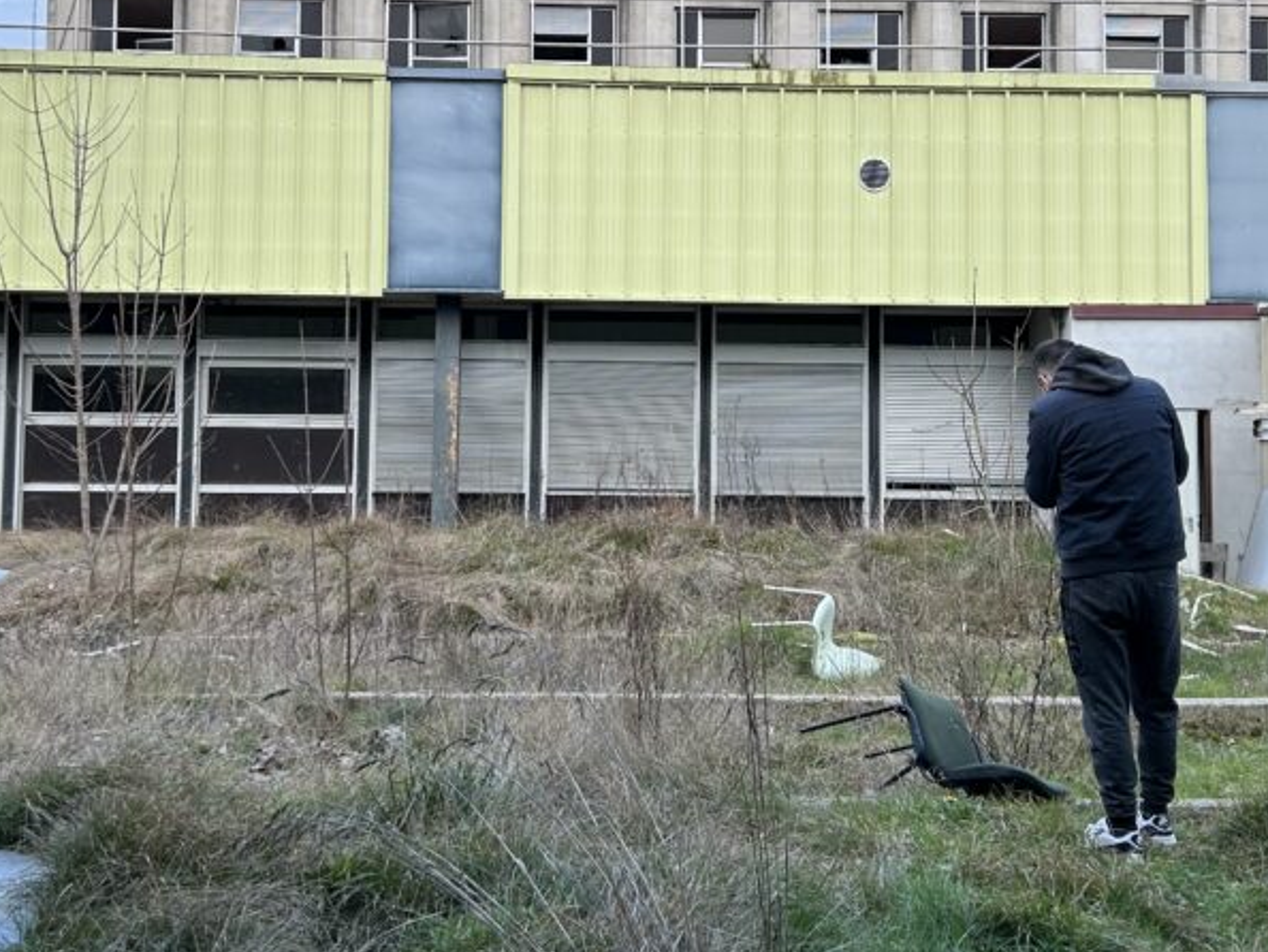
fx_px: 1283
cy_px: 348
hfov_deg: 52.6
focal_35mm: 35
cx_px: 672
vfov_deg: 40.4
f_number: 1.5
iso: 40
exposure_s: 1/205
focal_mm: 5.7
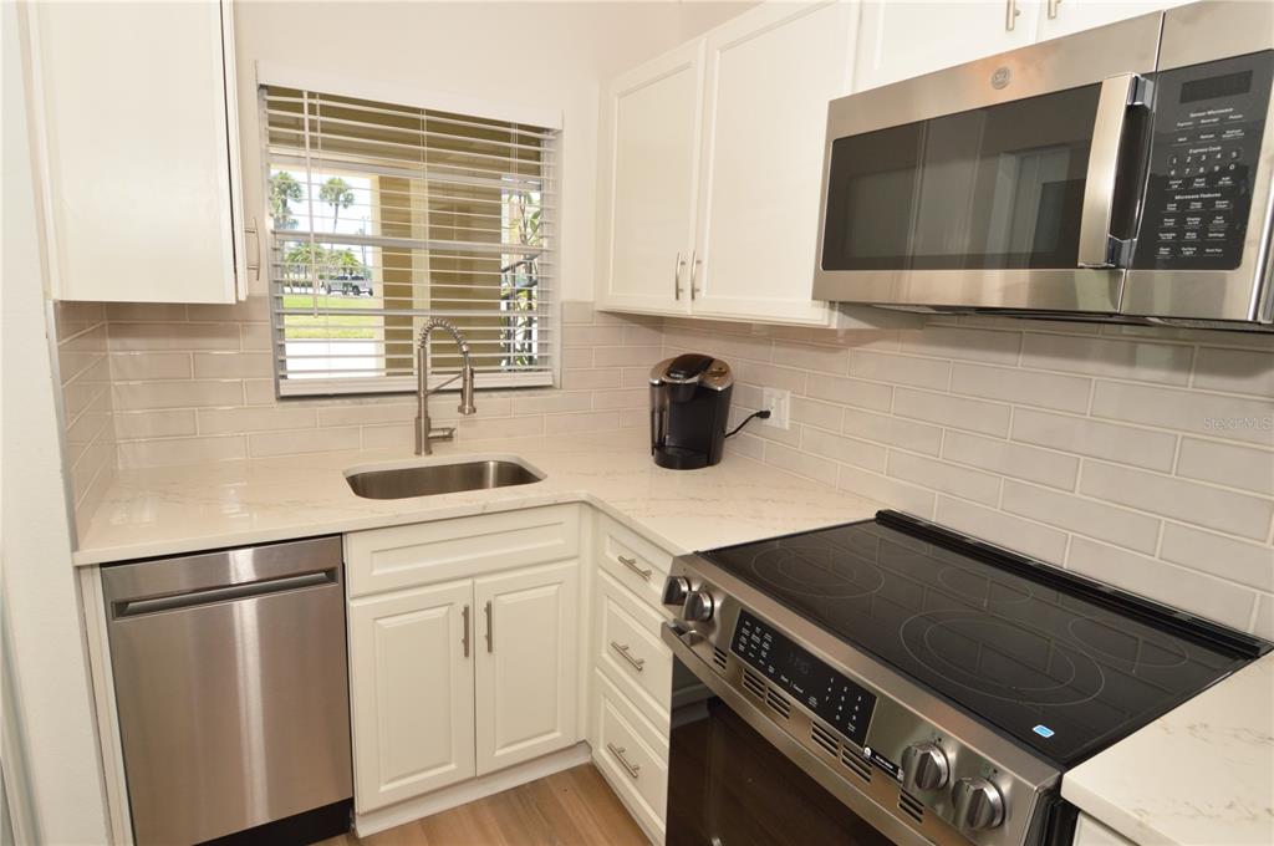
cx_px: 637
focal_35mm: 18
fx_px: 636
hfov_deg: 90.1
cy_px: 423
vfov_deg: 67.2
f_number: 11
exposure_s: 1/125
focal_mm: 12
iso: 400
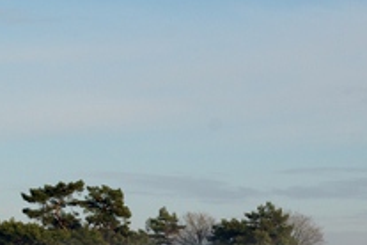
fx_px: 1664
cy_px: 294
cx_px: 337
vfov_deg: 8.3
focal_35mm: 163
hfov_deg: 12.5
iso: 400
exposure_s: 1/1000
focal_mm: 45
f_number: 10
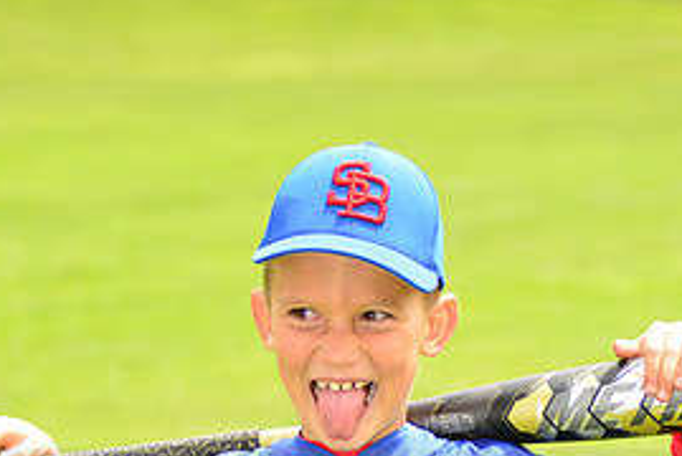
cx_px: 378
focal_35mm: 237
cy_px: 483
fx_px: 4495
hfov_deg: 8.7
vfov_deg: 5.8
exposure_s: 1/250
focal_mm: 110
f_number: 5
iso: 100
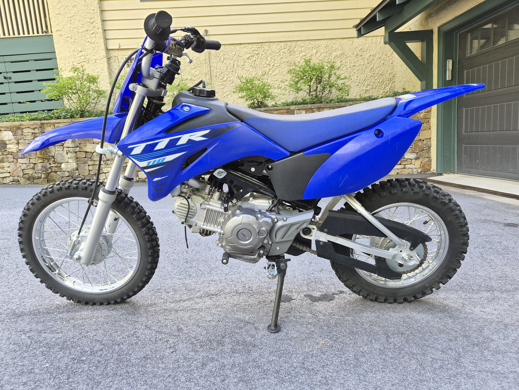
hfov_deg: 73.9
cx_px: 260
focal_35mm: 23
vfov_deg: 58.9
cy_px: 195
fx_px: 345
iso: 80
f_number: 1.8
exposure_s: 1/180
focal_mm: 5.4
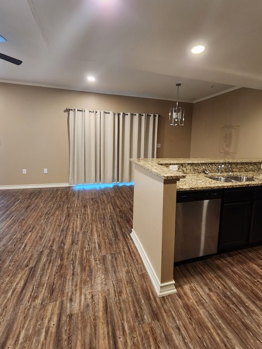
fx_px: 151
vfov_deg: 97.9
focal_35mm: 15
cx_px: 139
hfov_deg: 81.6
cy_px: 158
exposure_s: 1/30
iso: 320
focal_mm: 2.2
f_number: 2.2
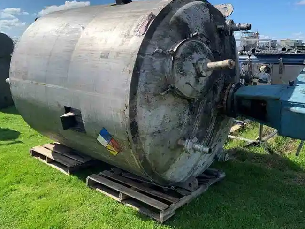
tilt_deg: -10.4
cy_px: 101
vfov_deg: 46.7
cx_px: 154
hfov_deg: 59.9
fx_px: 264
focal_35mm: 30
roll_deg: -1.6
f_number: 1.8
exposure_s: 1/1992
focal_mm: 4.25
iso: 25
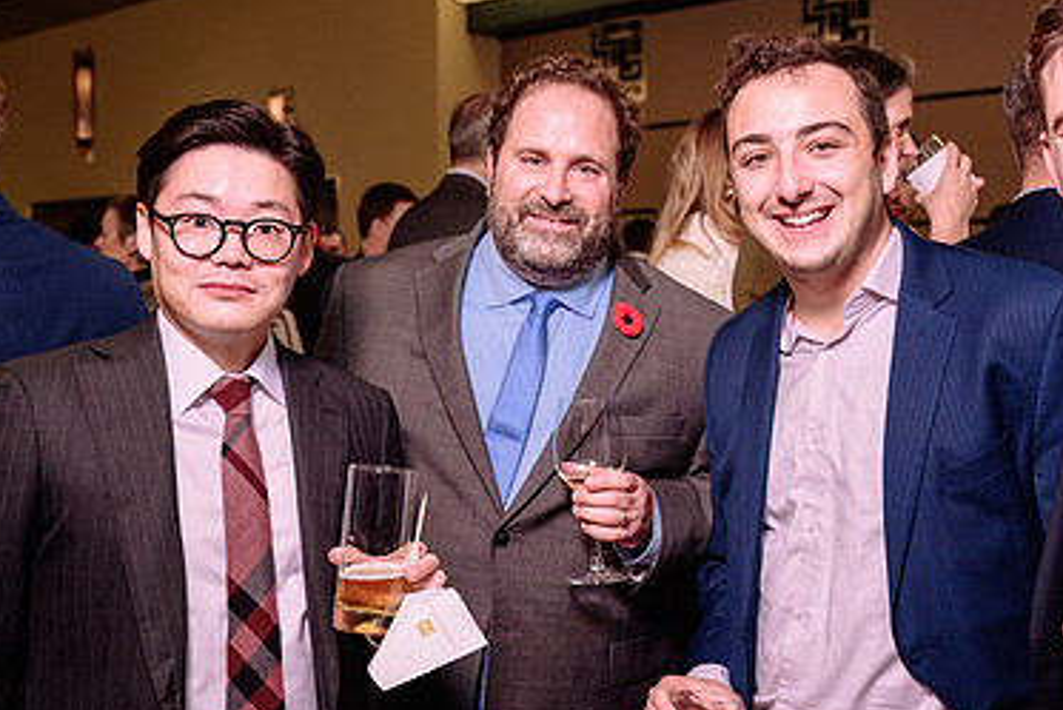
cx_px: 716
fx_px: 1536
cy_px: 382
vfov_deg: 26.0
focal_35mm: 52
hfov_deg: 37.7
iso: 800
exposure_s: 1/100
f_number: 3.2
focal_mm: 27.5
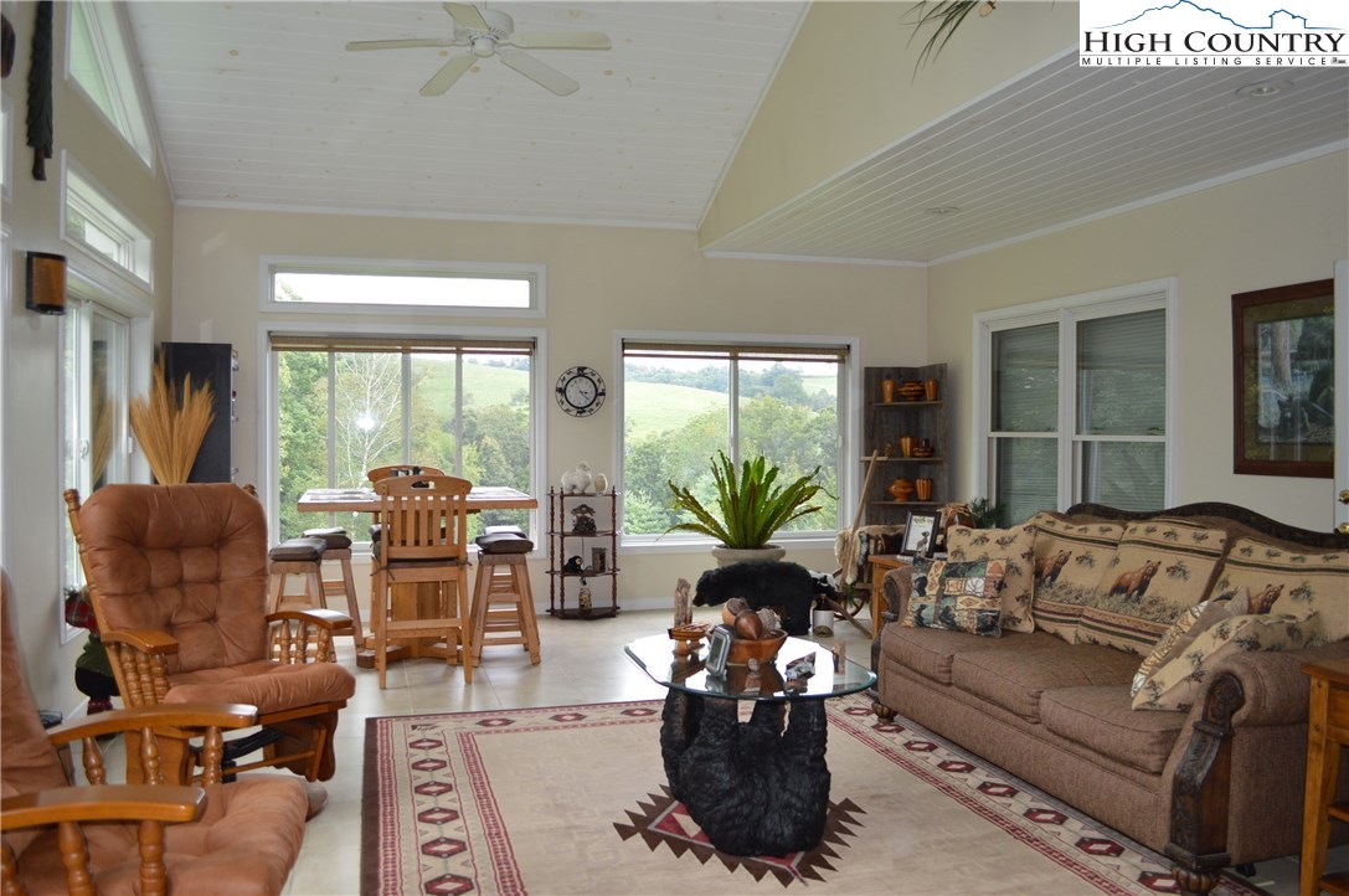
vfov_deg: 47.8
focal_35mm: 27
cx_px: 674
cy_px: 448
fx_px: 1011
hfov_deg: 67.4
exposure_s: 1/125
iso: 280
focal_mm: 18
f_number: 4
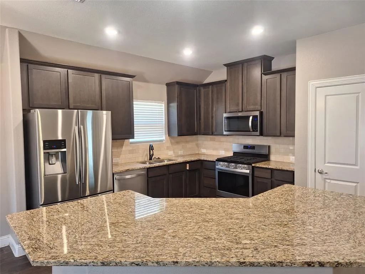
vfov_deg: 58.9
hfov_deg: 73.9
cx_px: 182
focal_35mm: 23
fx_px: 243
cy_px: 137
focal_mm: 5.54
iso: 160
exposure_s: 1/40
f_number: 1.8
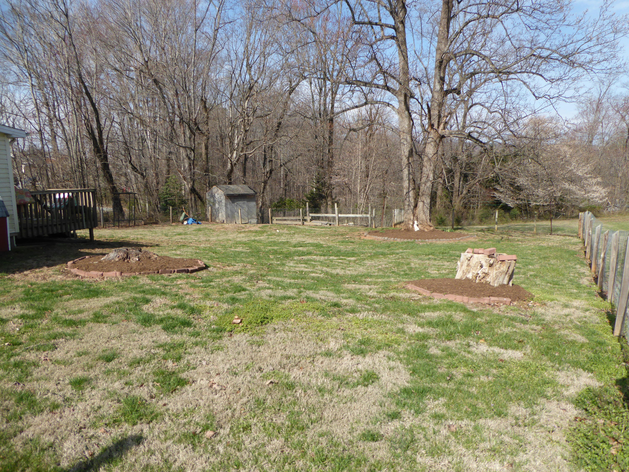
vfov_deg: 56.8
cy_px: 236
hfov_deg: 71.6
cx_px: 314
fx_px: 436
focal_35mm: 24
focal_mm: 4.3
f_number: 3.3
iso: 100
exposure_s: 1/800
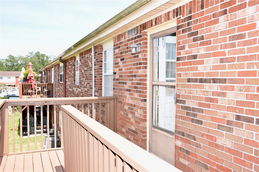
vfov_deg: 40.0
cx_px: 130
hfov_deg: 57.2
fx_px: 237
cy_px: 86
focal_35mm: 33
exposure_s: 1/160
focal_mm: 22
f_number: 6.3
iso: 100
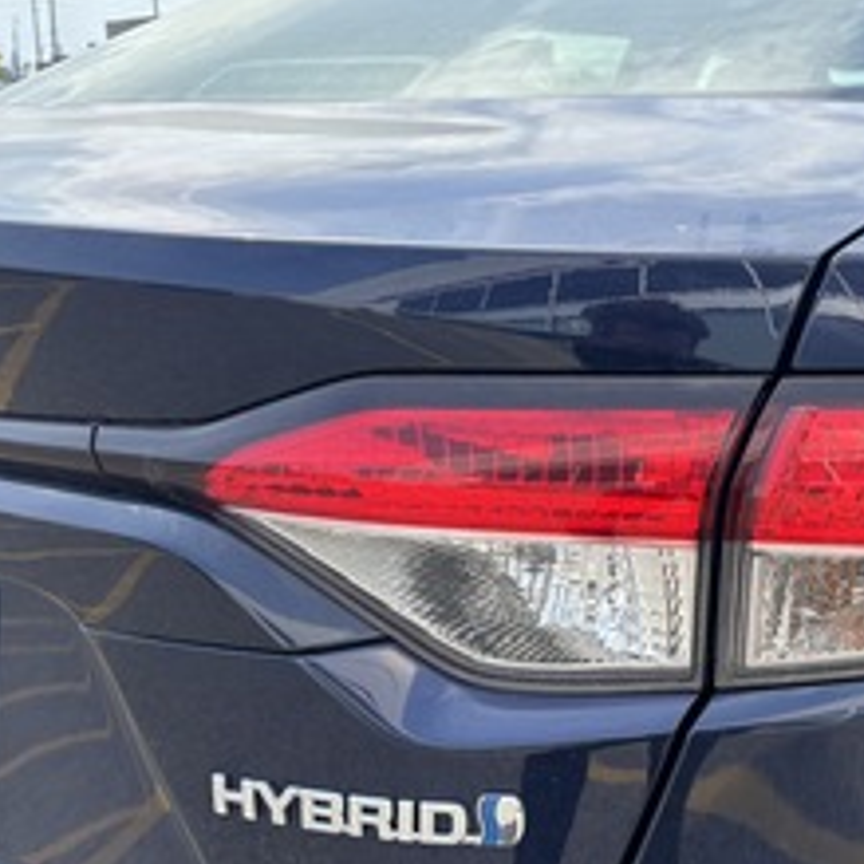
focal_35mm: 44
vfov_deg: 37.9
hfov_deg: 37.1
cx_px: 683
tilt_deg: -20.7
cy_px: 582
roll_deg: -2.0
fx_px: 1242
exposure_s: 1/1037
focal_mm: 5.96
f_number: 1.6
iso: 50
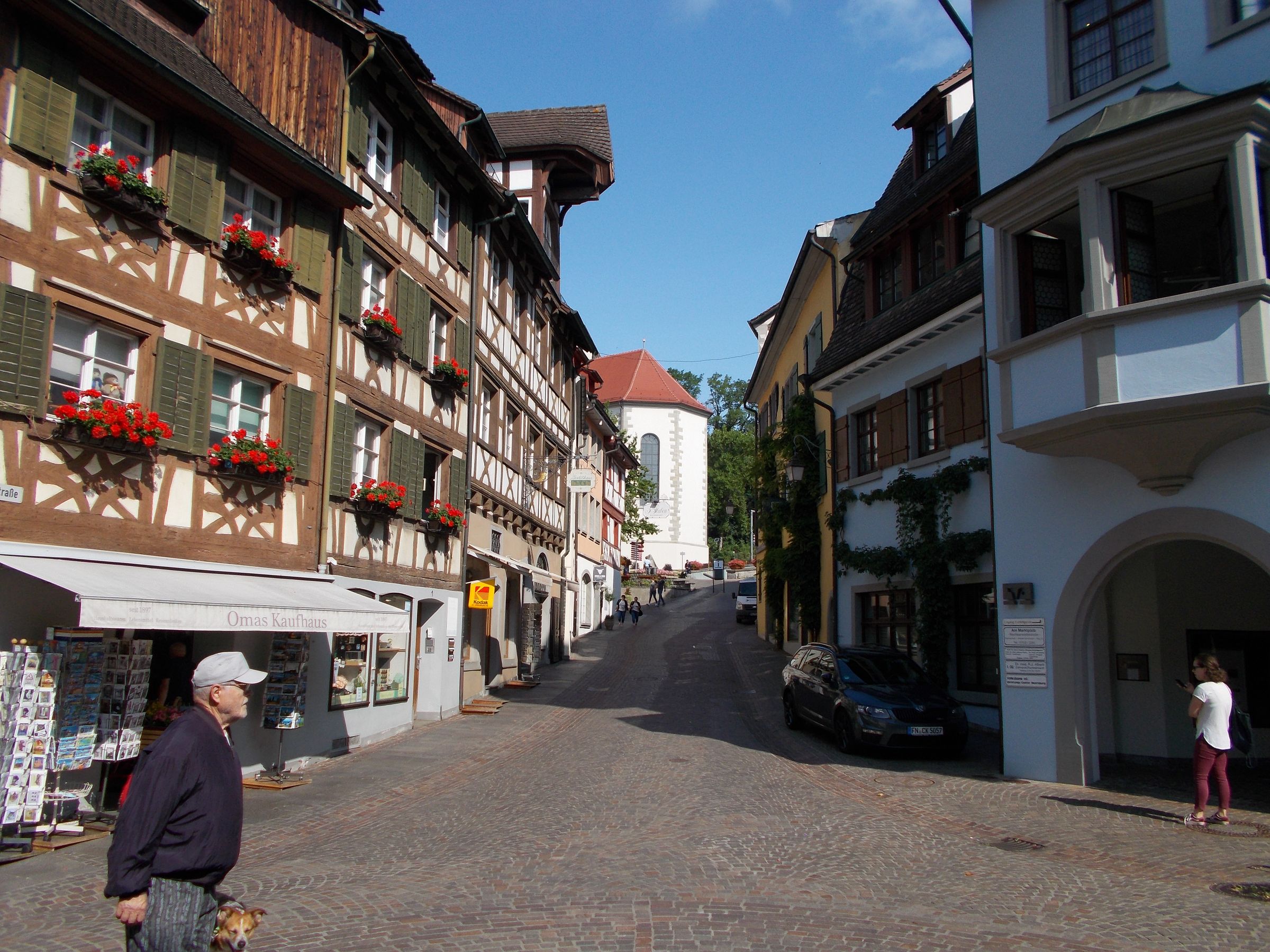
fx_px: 1101
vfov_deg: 46.8
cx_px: 635
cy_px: 476
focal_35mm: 30
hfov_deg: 60.0
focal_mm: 5.3
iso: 80
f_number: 8.6
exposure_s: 1/200
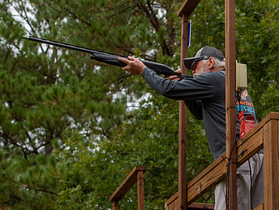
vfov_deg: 12.8
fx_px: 935
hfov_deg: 16.9
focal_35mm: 116
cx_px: 209
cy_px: 115
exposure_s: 1/160
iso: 320
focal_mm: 70
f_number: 5.6
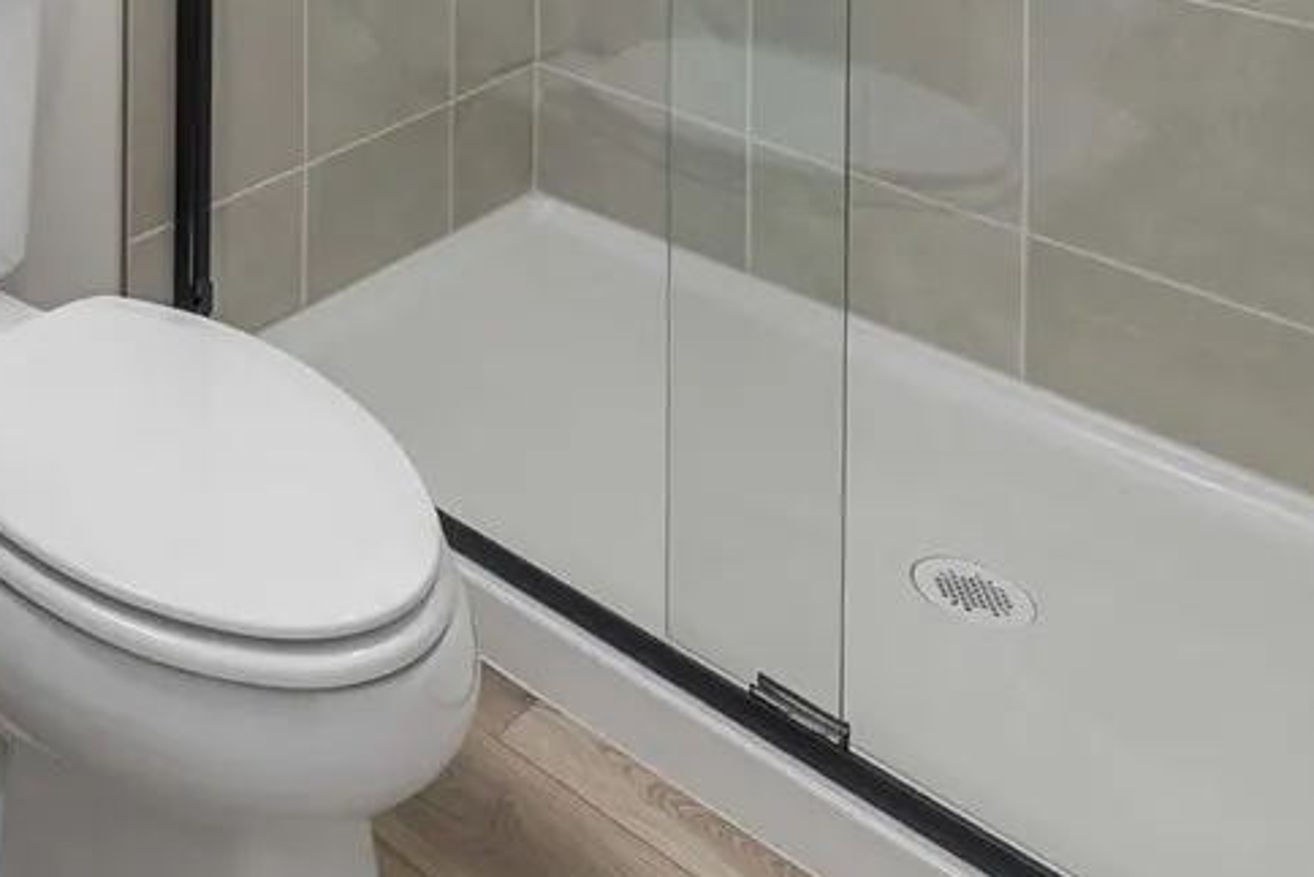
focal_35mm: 42
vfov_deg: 24.0
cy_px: -489
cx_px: -83
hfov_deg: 39.2
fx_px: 1533
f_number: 7.1
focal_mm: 12
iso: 1000
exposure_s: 1/6
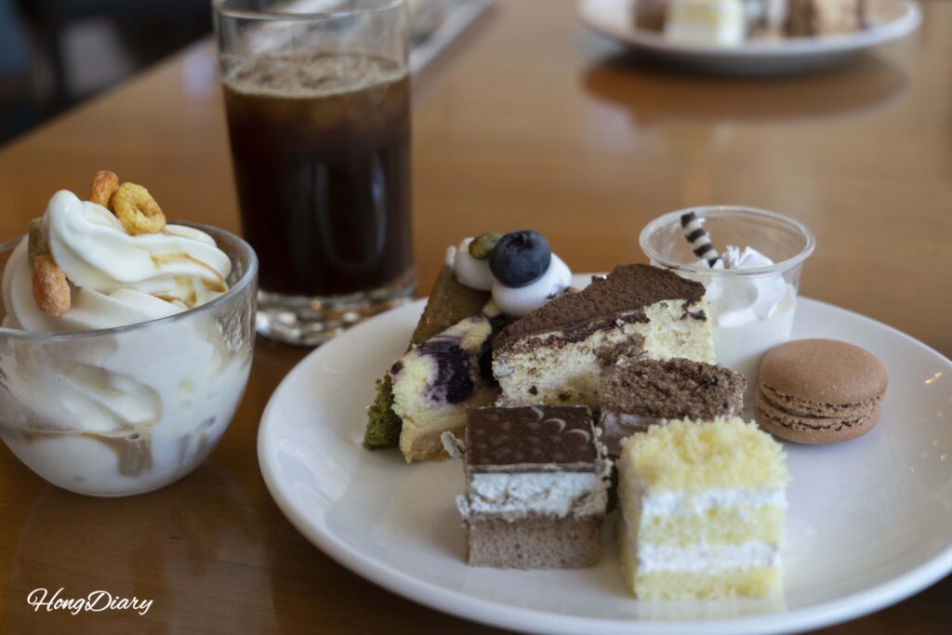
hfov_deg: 36.9
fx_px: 1428
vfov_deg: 25.1
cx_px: 476
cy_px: 318
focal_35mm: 54
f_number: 5.6
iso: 400
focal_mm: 54
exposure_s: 1/60
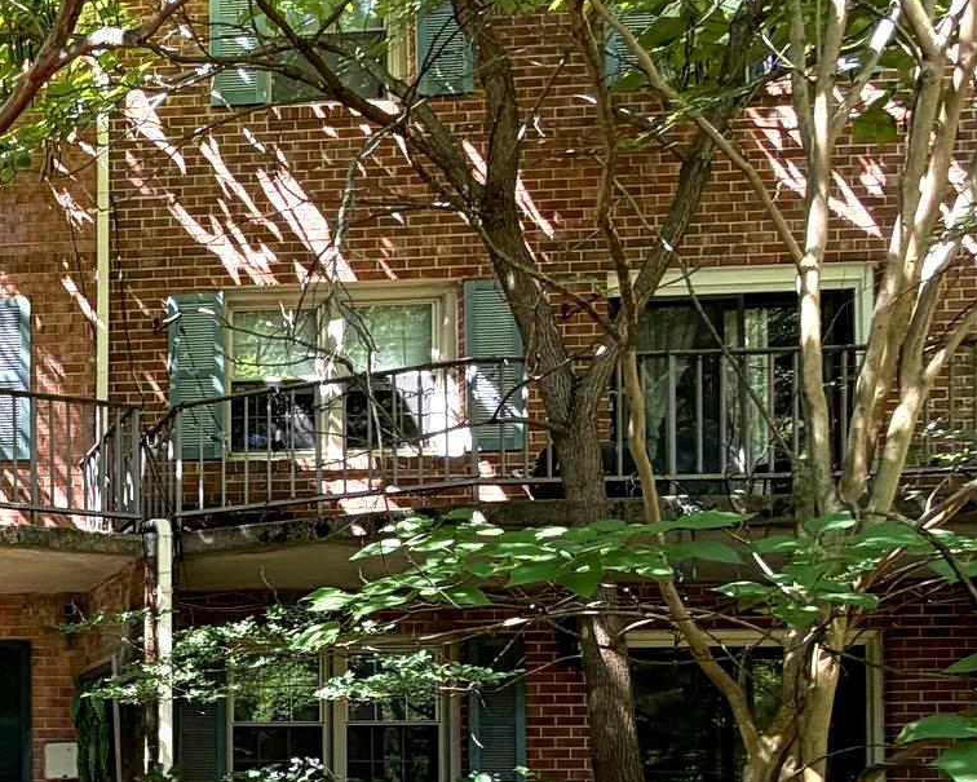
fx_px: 1070
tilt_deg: +1.4
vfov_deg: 35.6
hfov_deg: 33.5
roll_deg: +0.4
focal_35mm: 37
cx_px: -333
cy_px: 810
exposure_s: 1/121
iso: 80
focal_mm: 2.22
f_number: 2.2
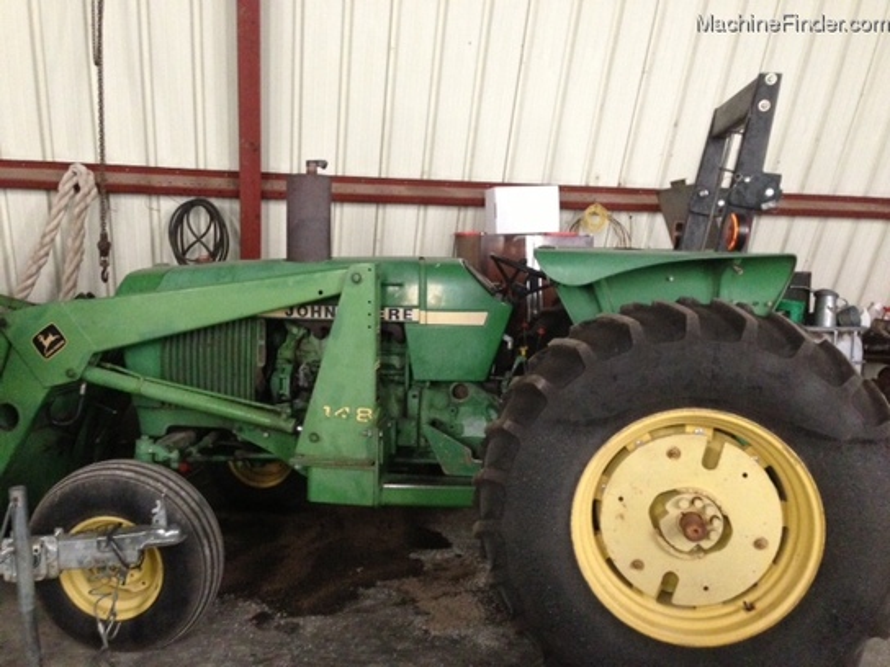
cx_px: 445
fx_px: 848
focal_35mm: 33
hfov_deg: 55.4
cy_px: 334
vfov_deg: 42.9
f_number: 2.4
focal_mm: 4.13
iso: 500
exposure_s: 1/15
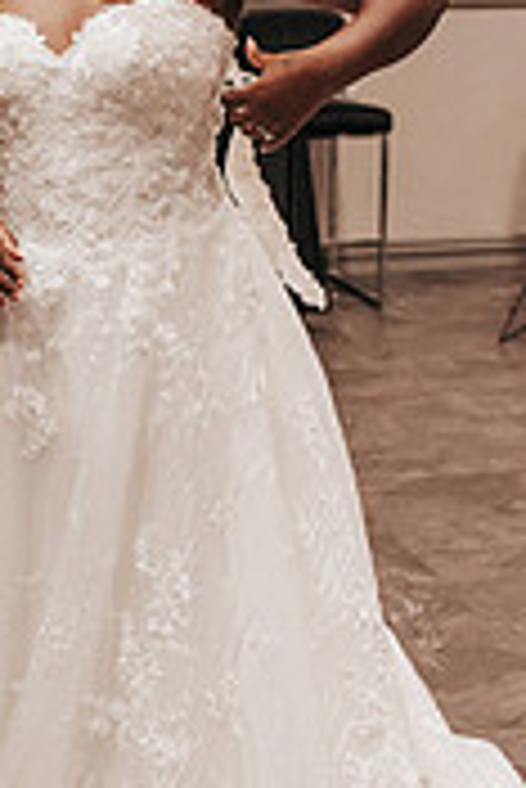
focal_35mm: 90
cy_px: 216
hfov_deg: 15.0
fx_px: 1968
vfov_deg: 22.4
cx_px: 49
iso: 1000
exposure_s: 1/1250
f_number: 3.2
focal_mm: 35
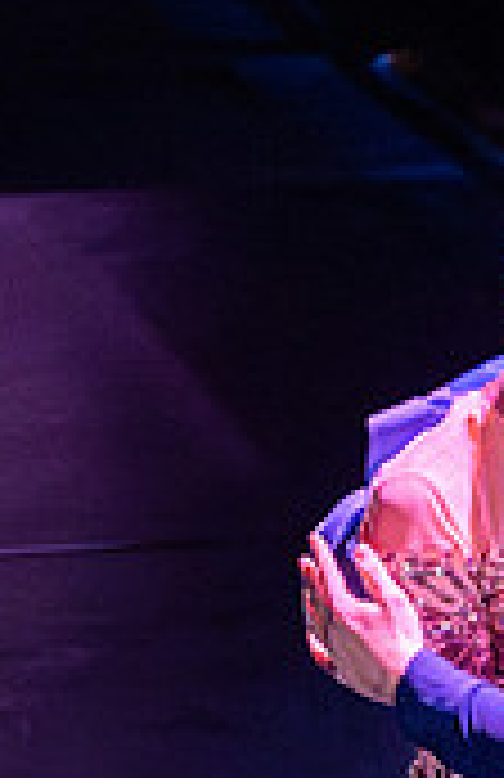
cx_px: 612
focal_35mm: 355
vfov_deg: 5.9
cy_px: 424
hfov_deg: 3.8
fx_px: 7609
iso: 4000
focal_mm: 70
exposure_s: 1/200
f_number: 2.8
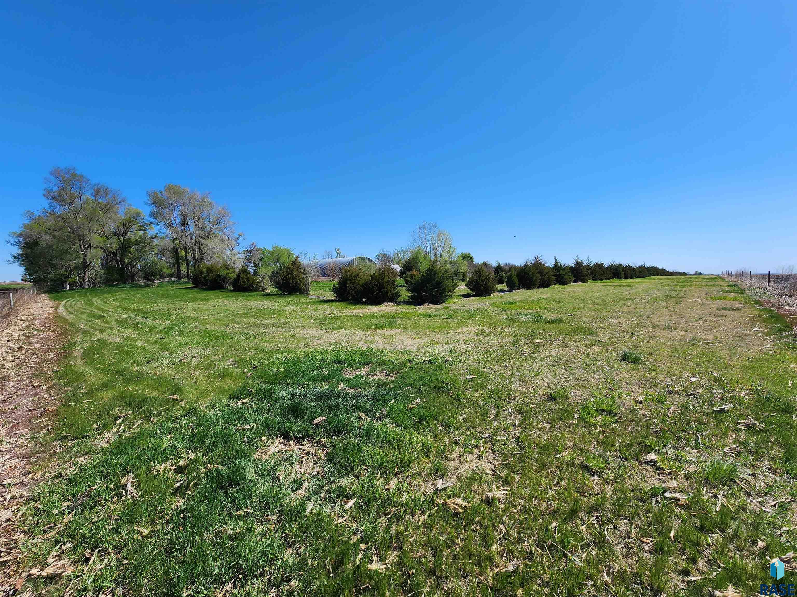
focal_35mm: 13
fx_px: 299
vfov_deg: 89.9
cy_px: 298
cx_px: 398
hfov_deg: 106.2
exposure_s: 1/1930
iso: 50
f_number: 2.2
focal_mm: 2.2
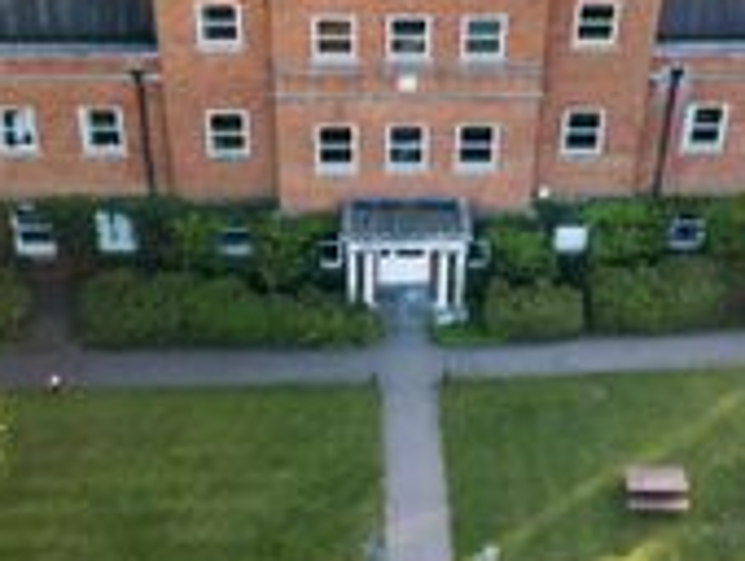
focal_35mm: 61
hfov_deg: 31.6
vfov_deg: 23.7
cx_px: 403
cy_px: 118
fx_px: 1315
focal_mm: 4.73
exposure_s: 1/120
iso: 100
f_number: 2.2
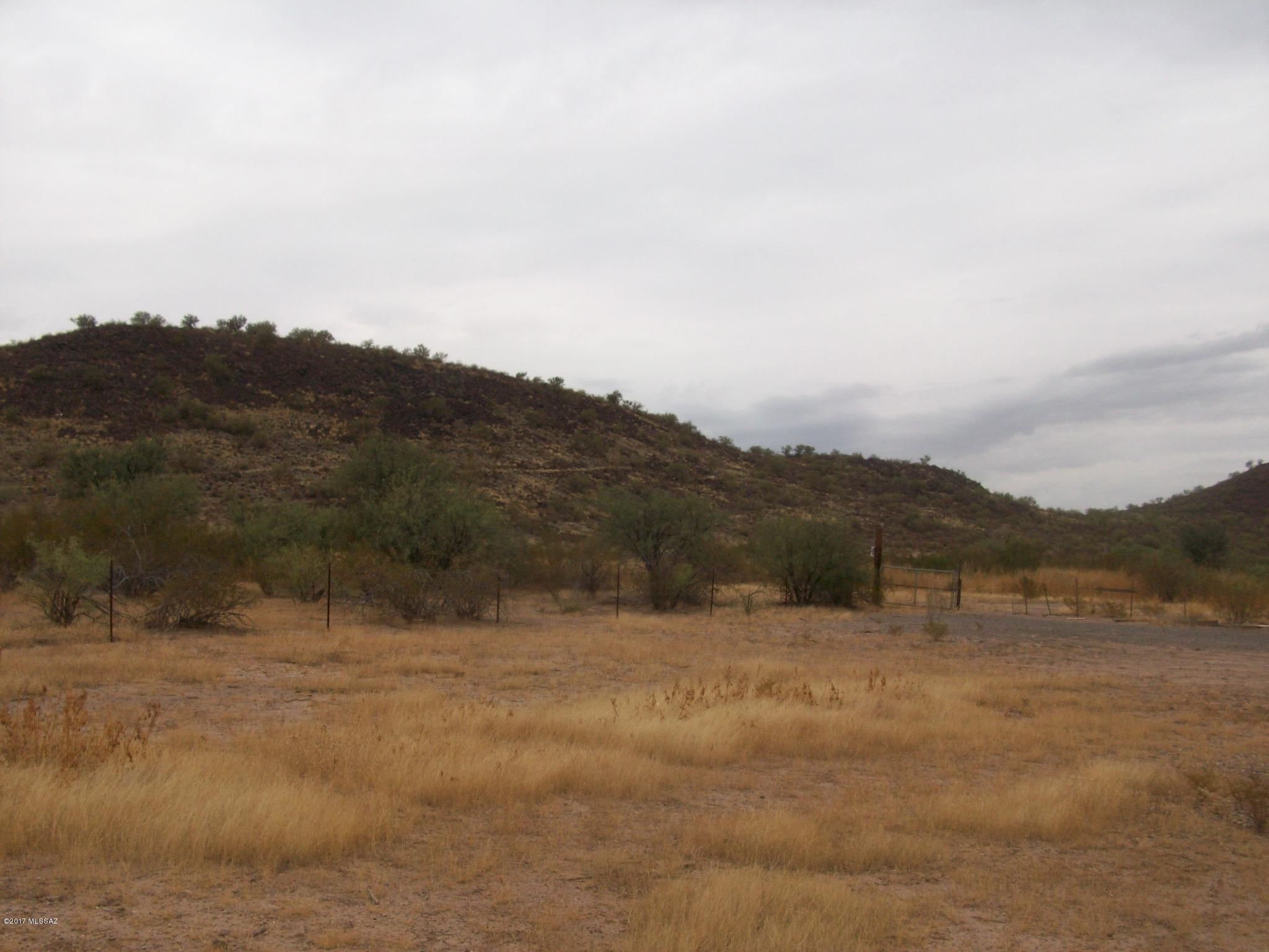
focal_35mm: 34
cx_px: 634
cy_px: 476
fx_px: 1246
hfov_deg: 54.0
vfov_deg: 41.8
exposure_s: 1/258
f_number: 5.5
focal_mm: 5.7
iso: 64
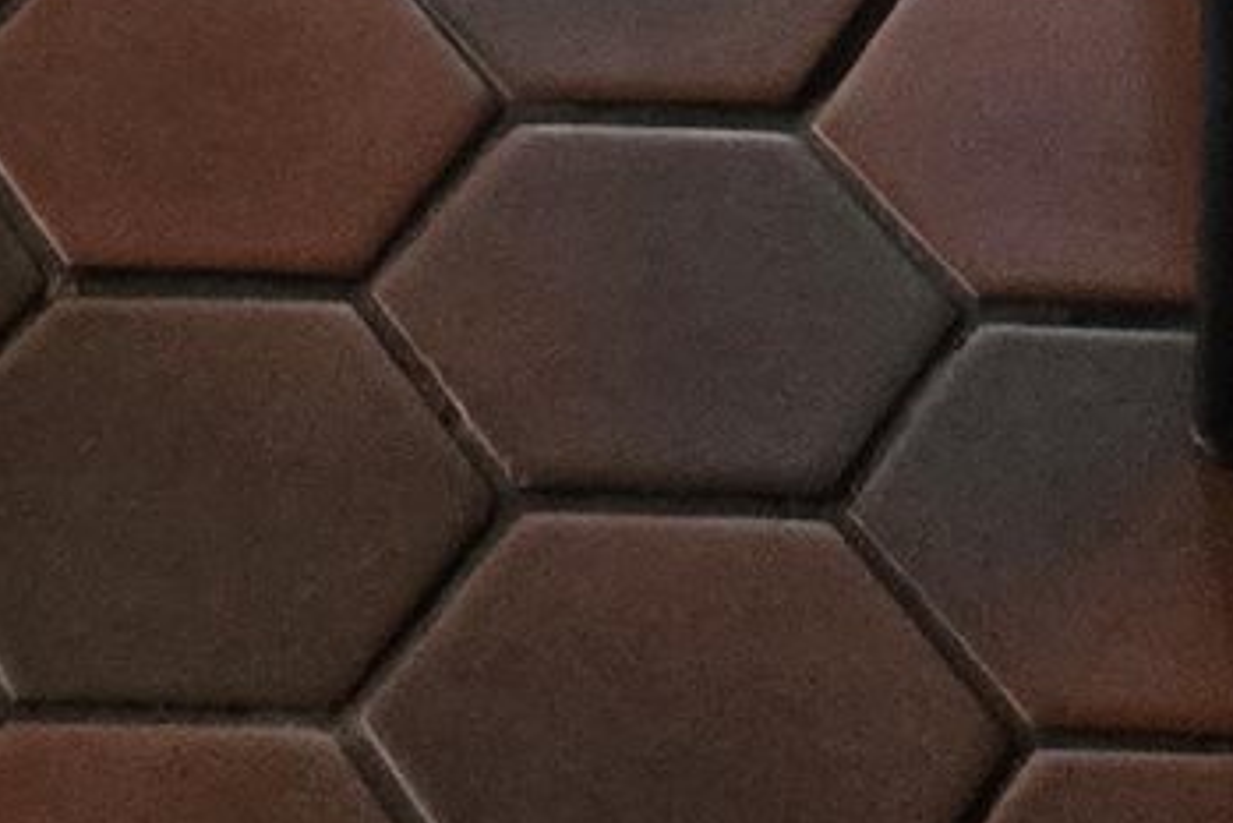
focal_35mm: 158
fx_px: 5413
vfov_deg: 6.2
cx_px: 272
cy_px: -3041
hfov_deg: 12.9
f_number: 1.8
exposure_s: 1/120
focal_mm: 5.4
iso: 160
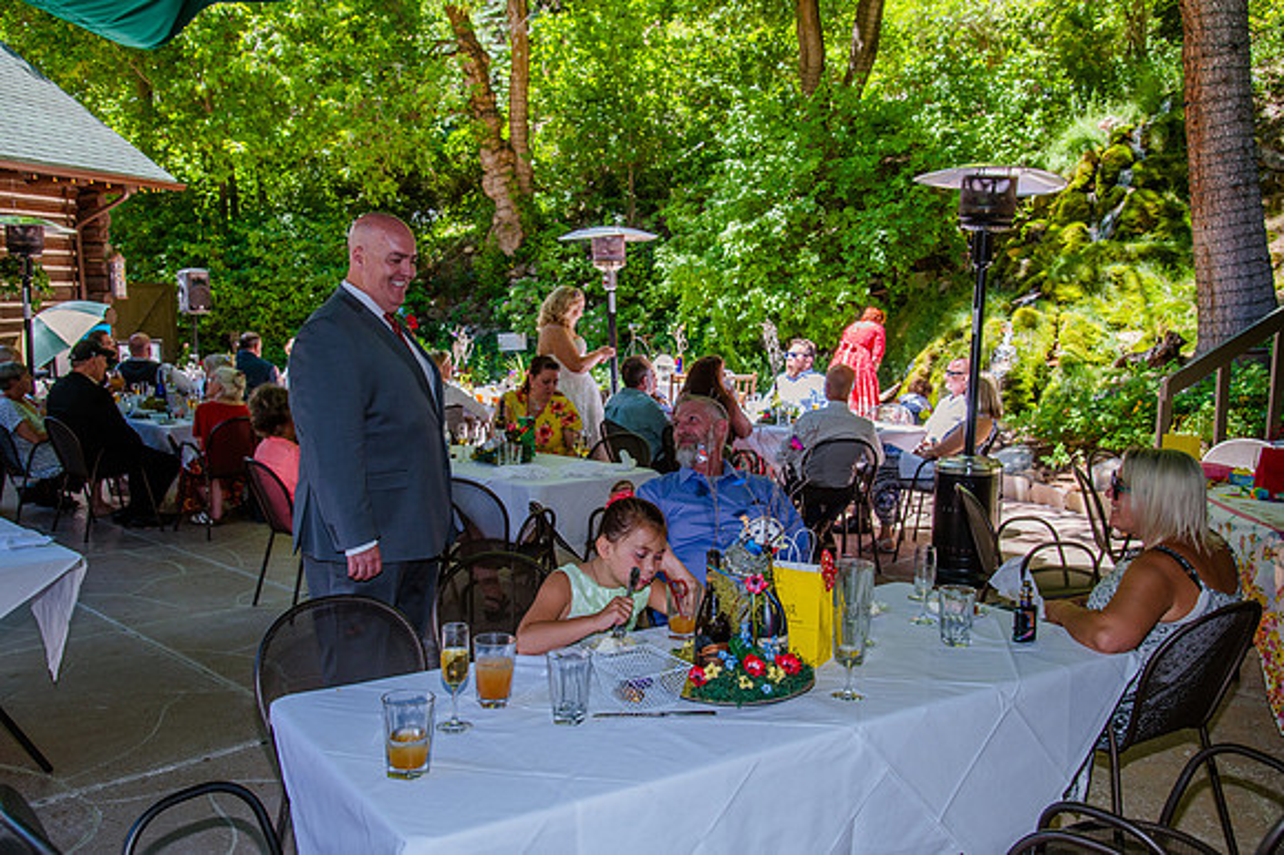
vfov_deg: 42.3
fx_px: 1105
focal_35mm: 31
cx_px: 642
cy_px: 428
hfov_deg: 60.3
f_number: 6.3
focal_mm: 31
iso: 320
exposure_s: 1/200
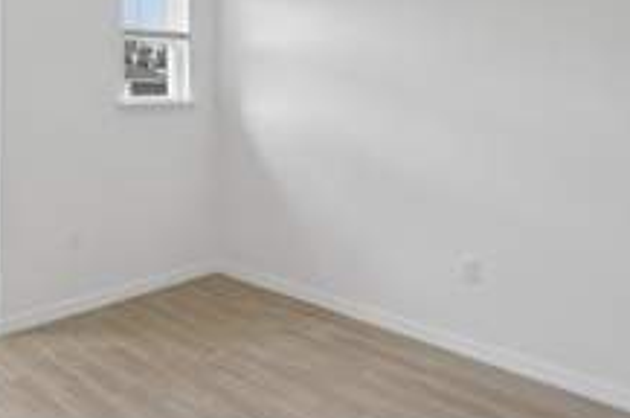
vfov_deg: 40.5
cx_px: 102
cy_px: 86
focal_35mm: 31
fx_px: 542
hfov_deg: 54.9
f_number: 8
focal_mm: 14
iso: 400
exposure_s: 1/80
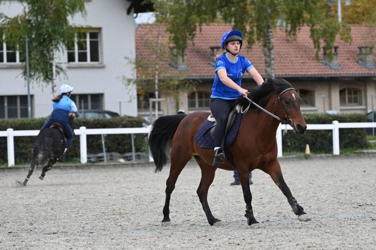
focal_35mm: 199
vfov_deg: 6.9
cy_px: 129
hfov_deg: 10.3
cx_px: 227
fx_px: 2077
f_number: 4.8
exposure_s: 1/800
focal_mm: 160
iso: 640
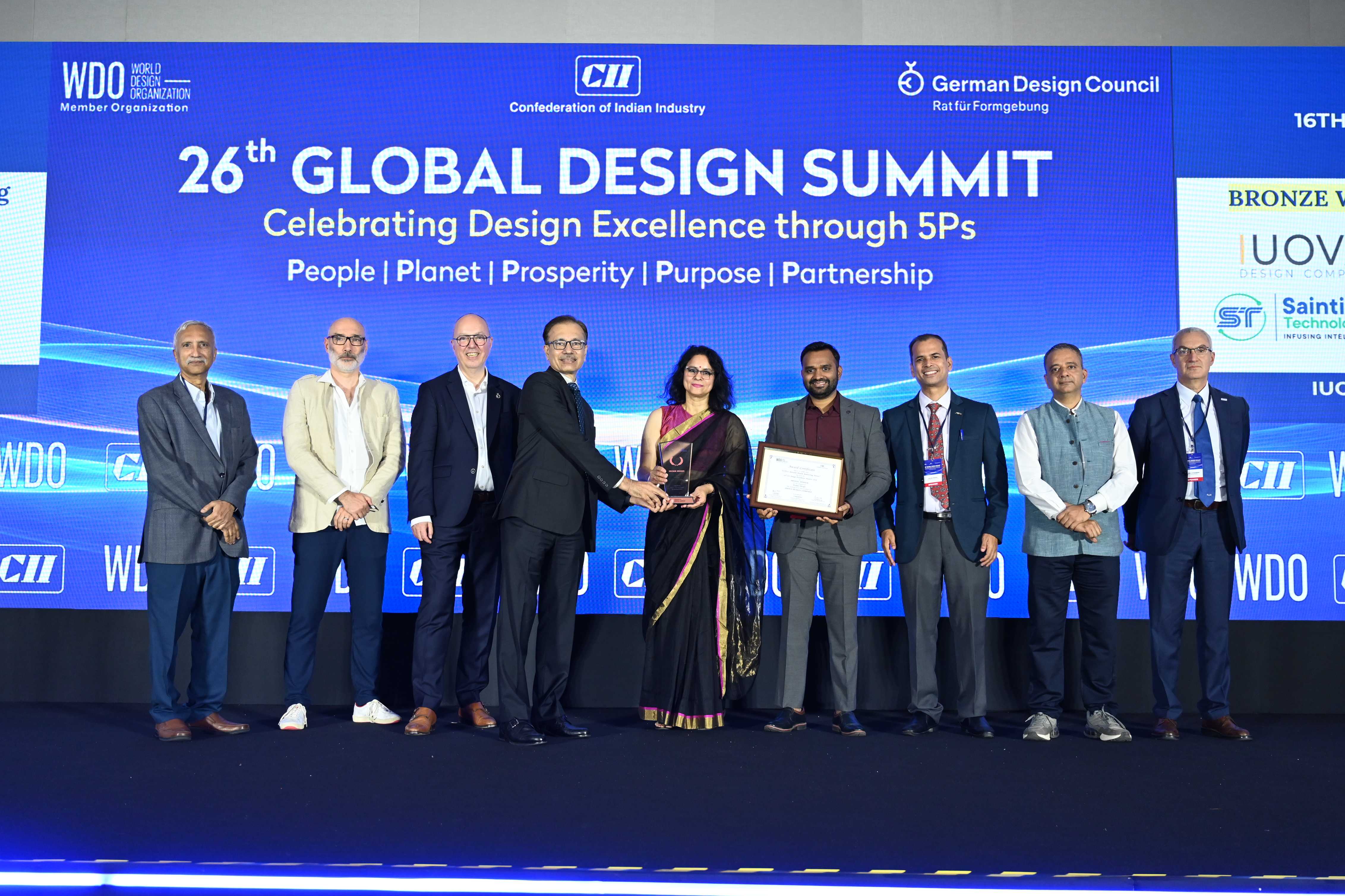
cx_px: 672
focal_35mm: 37
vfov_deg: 35.9
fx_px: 1382
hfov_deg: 51.9
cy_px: 448
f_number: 4
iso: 2500
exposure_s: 1/200
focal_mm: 37
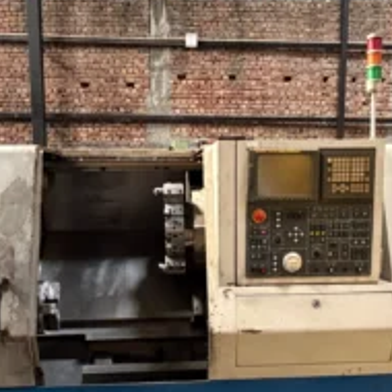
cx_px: 196
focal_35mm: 39
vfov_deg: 42.4
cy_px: 254
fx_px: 500
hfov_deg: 42.8
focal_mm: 2.22
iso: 640
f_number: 2.2
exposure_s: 1/60
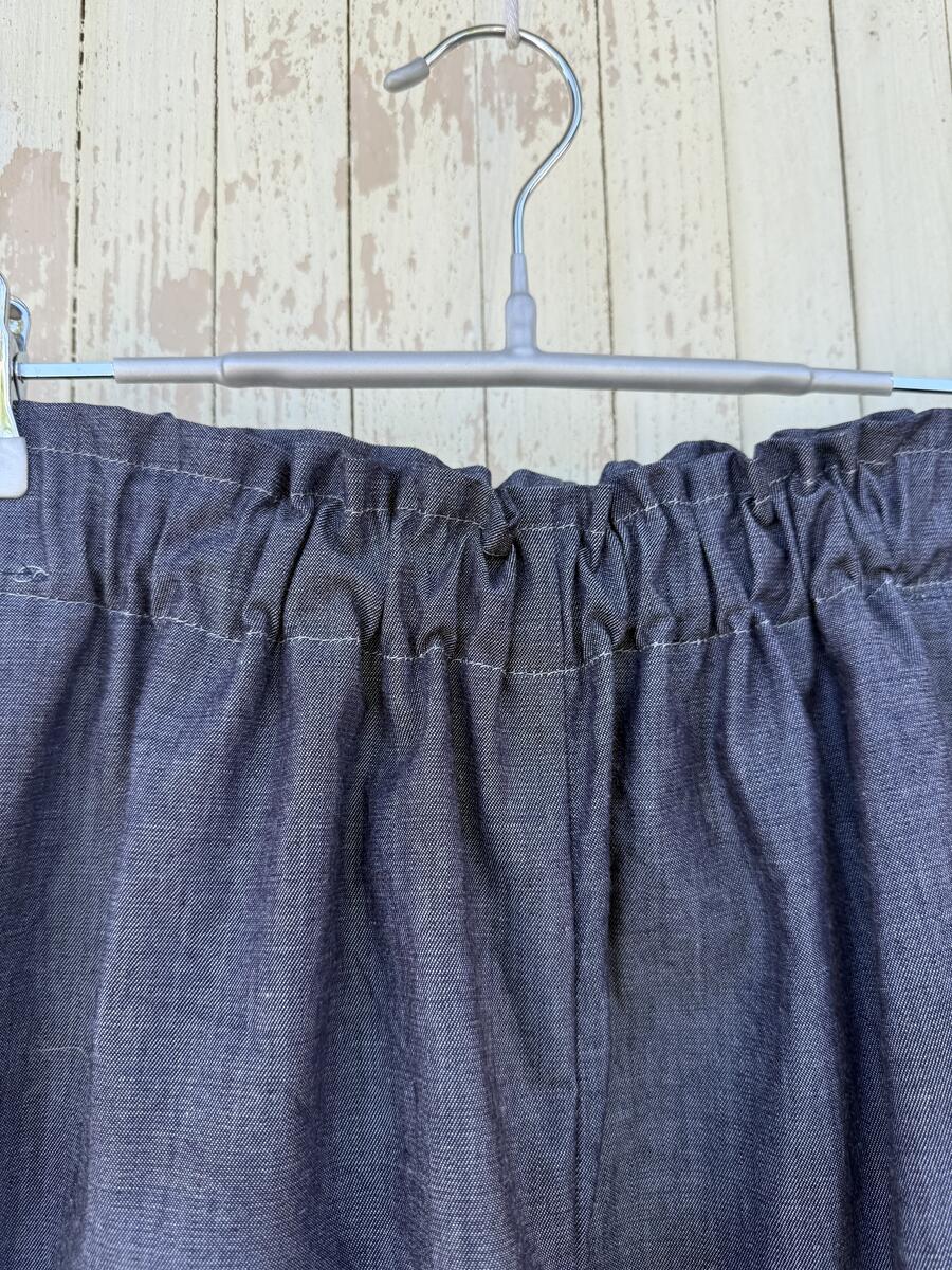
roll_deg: +1.0
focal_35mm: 24
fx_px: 880
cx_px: 476
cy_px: 635
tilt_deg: -0.7
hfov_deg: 56.8
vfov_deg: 71.6
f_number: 1.78
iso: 80
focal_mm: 6.76
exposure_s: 1/484
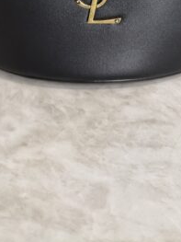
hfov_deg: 20.1
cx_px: 81
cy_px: -116
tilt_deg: -16.8
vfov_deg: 22.3
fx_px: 509
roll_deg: +1.0
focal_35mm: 73
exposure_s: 1/60
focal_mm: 6.76
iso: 160
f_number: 1.78
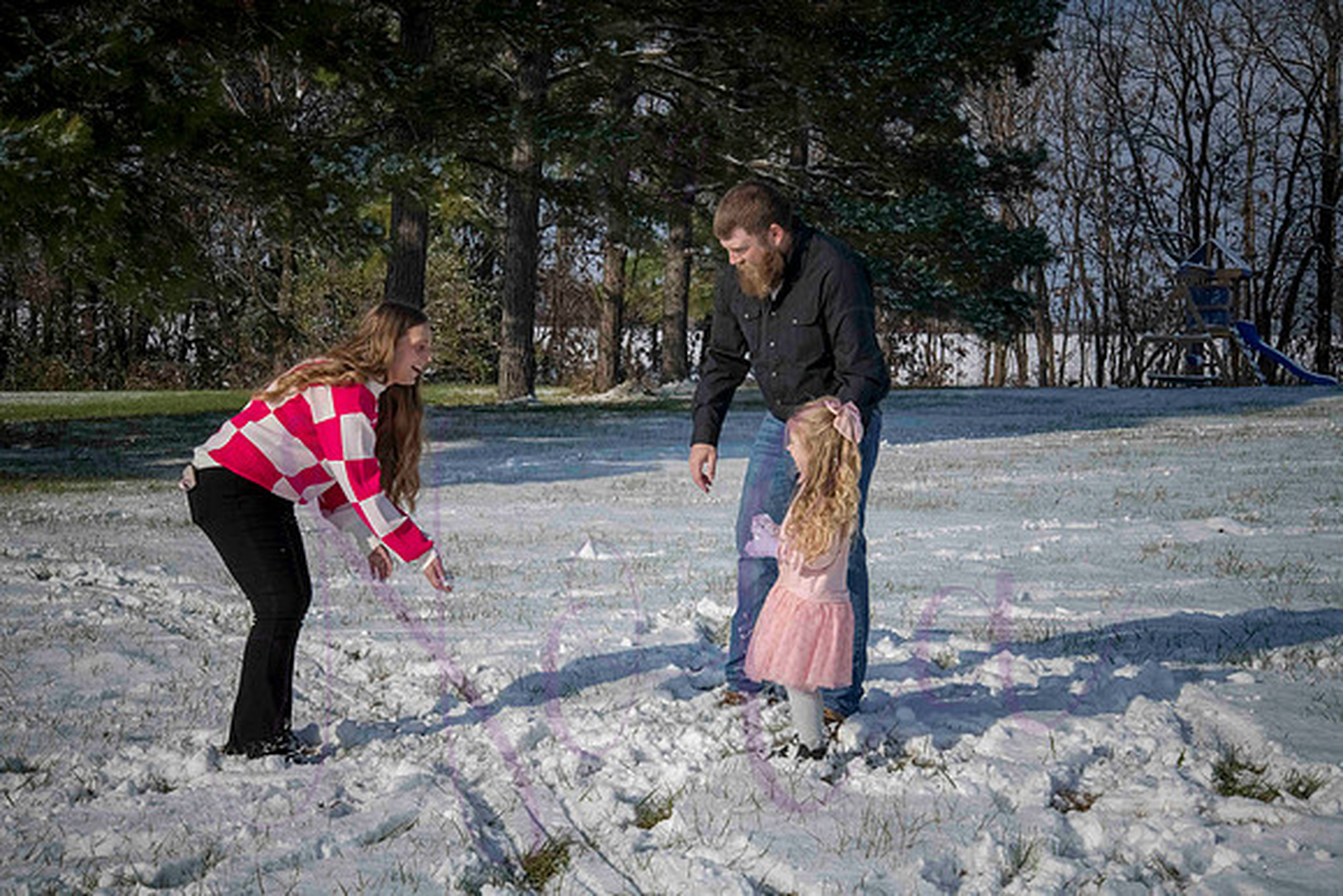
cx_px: 672
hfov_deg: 34.5
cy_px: 448
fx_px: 2164
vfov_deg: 23.4
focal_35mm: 58
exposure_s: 1/2000
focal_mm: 58
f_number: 14
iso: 800
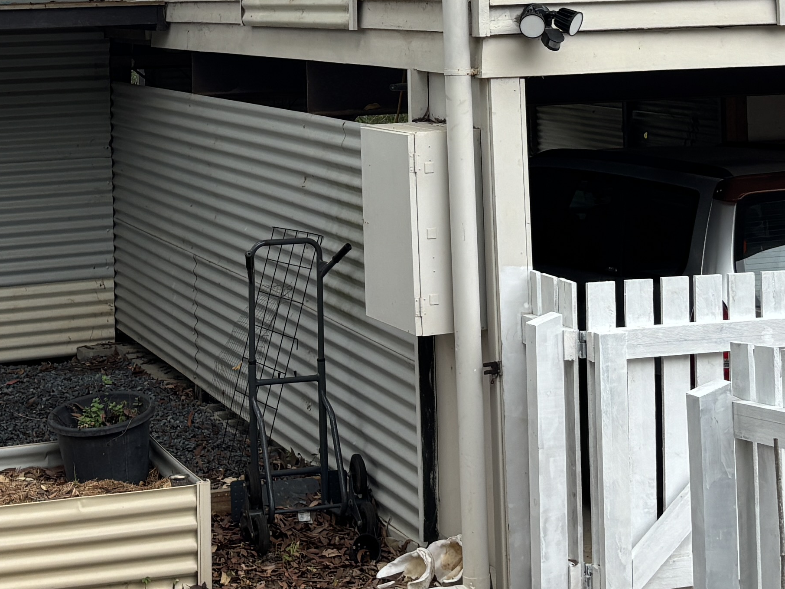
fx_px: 1859
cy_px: -29
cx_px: 352
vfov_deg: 17.5
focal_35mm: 82
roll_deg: +1.1
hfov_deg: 23.8
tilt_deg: +0.0
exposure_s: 1/918
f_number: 1.6
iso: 50
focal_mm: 5.96
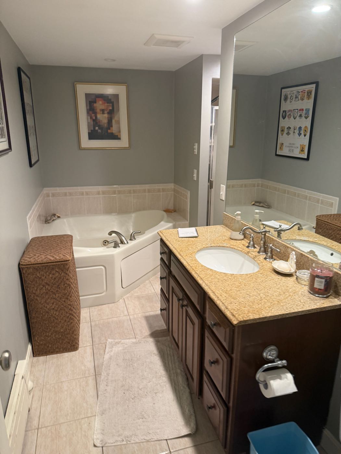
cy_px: 227
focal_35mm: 24
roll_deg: -2.8
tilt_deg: -16.4
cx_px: 170
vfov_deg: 71.6
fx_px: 315
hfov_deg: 56.8
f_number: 1.78
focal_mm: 6.76
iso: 200
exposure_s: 1/60
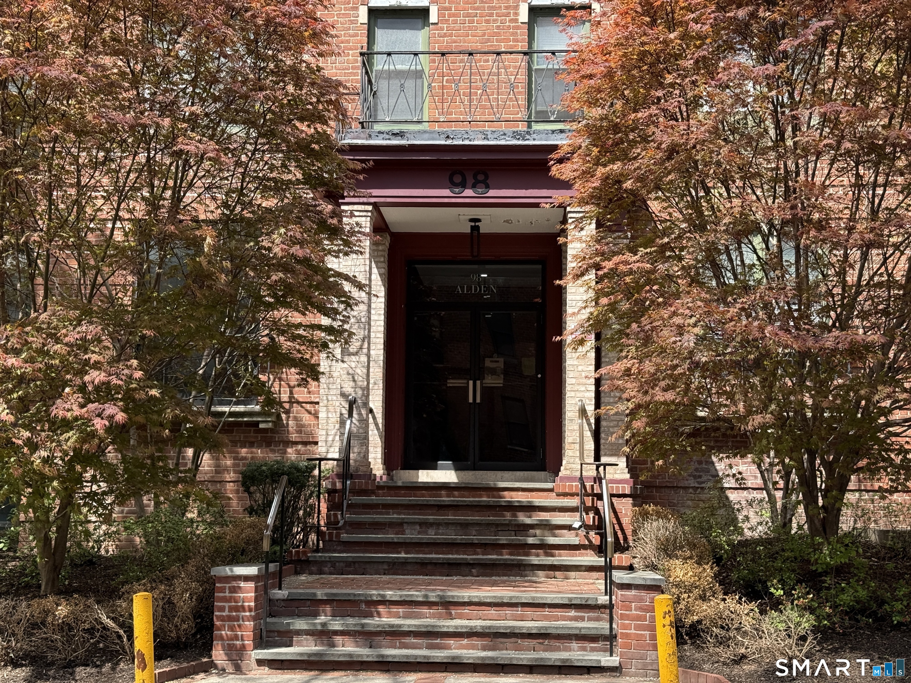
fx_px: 1263
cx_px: 456
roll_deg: -0.2
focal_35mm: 48
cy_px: 342
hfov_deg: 39.7
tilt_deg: +7.7
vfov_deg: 30.3
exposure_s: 1/1377
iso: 100
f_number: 1.78
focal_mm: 6.76
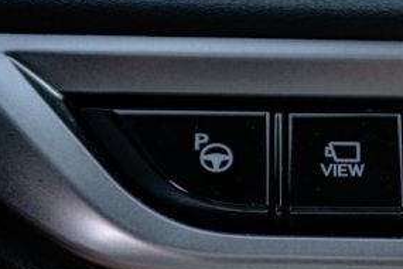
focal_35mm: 139
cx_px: 335
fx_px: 1556
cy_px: 159
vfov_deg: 9.9
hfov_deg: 14.7
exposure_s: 1/250
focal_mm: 62
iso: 500
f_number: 2.8
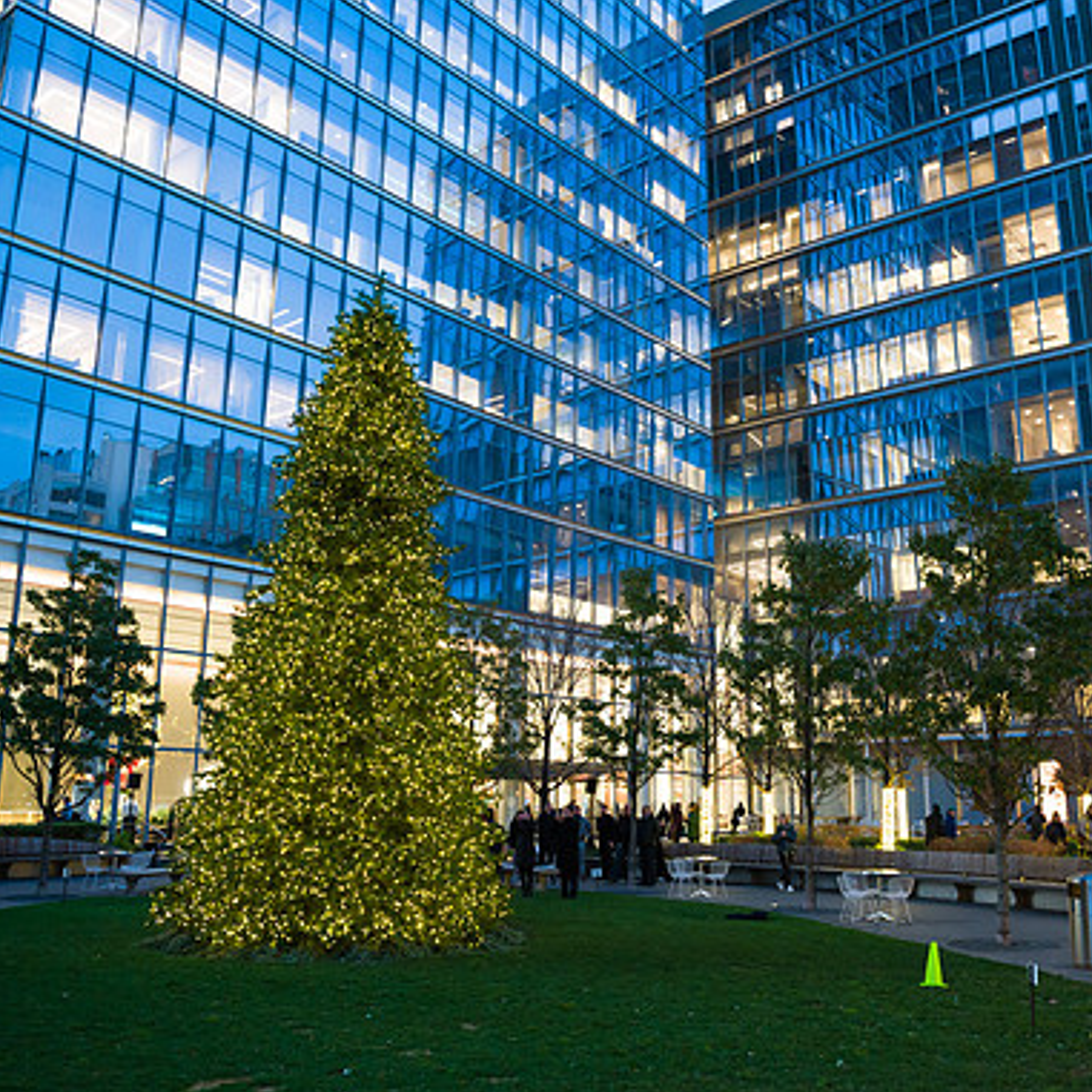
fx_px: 1106
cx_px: 642
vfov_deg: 52.5
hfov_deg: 52.3
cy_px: 547
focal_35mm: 31
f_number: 4
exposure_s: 1/60
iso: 1600
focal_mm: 24
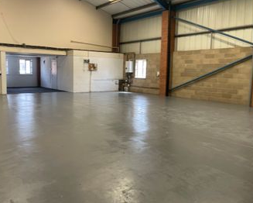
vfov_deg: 47.1
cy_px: 97
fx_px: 232
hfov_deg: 56.9
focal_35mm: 31
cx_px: 107
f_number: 1.6
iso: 64
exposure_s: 1/121
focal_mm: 4.2
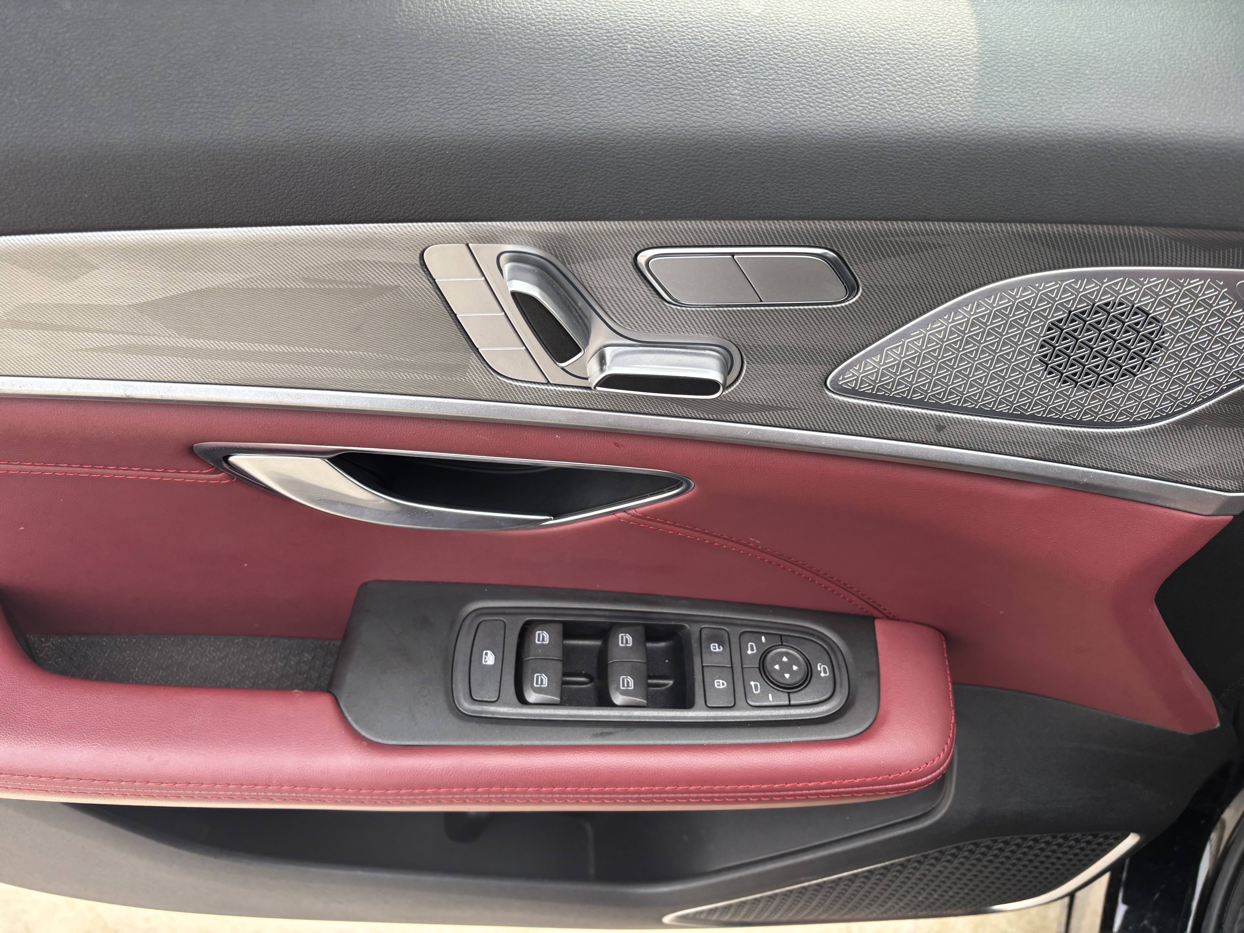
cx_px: 622
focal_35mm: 26
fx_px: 934
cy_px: 466
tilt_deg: -50.1
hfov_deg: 67.3
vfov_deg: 53.1
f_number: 1.6
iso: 50
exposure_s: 1/370
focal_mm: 5.96
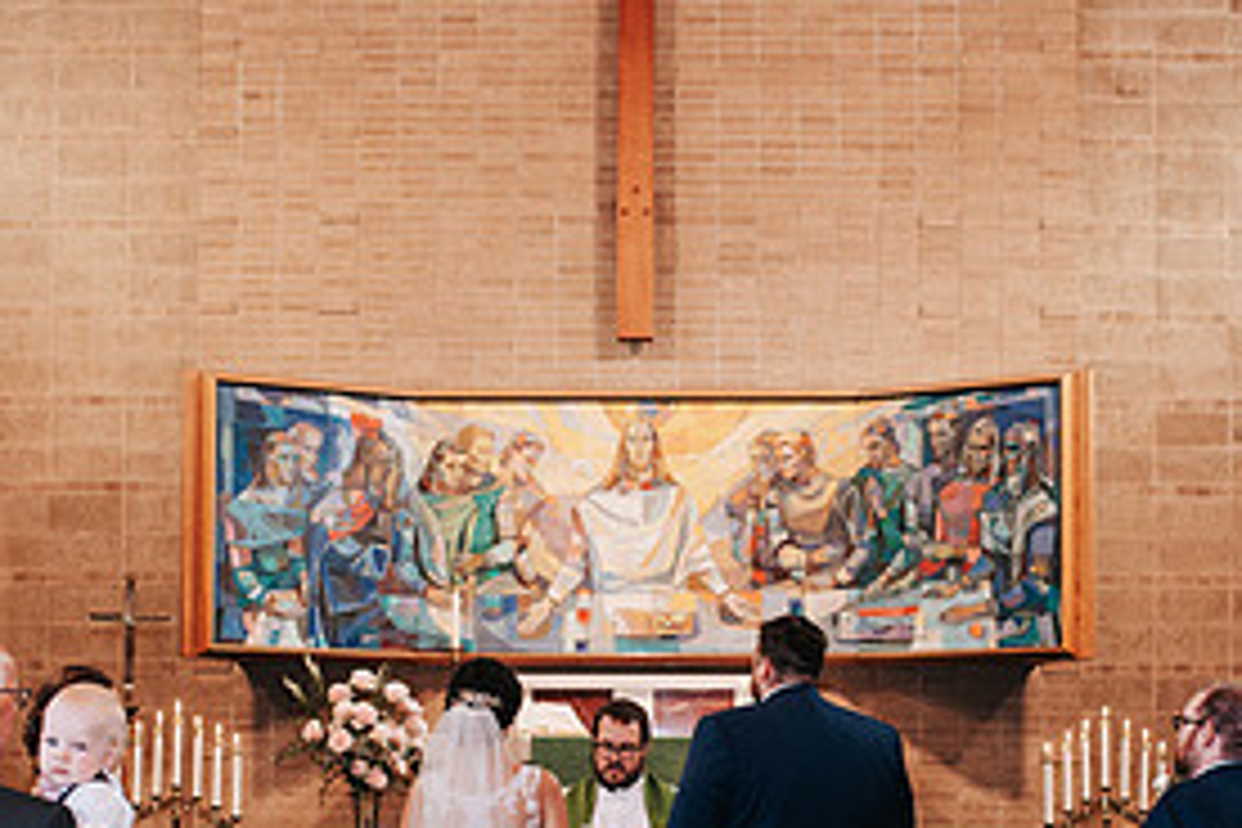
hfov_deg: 27.3
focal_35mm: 74
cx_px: 616
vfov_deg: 18.1
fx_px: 2553
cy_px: 754
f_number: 3.2
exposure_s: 1/125
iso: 800
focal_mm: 35
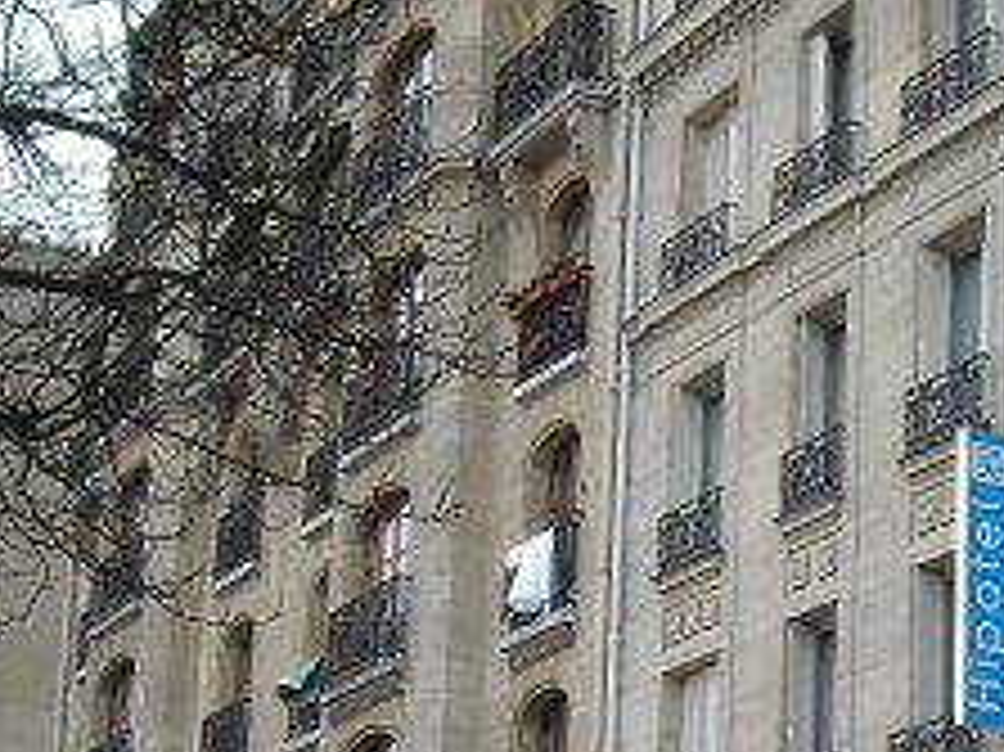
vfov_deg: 13.4
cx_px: 824
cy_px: 624
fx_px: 3189
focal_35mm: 110
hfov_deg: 17.7
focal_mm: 7.92
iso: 64
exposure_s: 1/201
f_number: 3.2
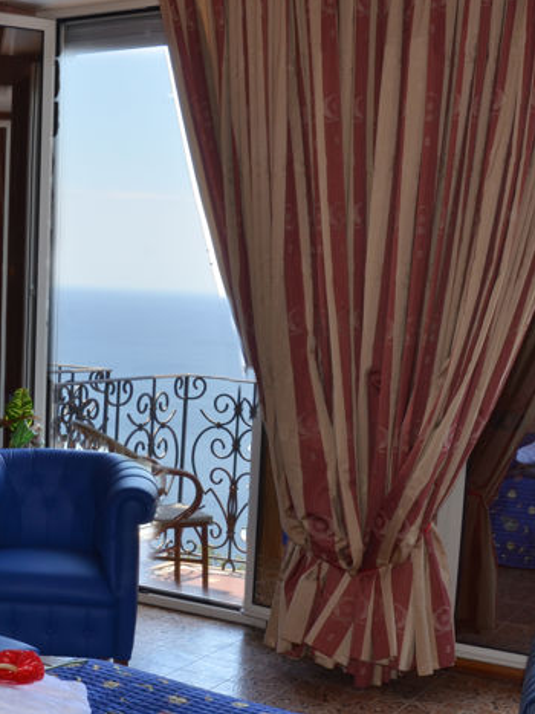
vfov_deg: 33.7
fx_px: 1175
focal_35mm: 57
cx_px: 58
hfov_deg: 24.9
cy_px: 431
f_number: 11
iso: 400
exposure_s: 1/50
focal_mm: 18
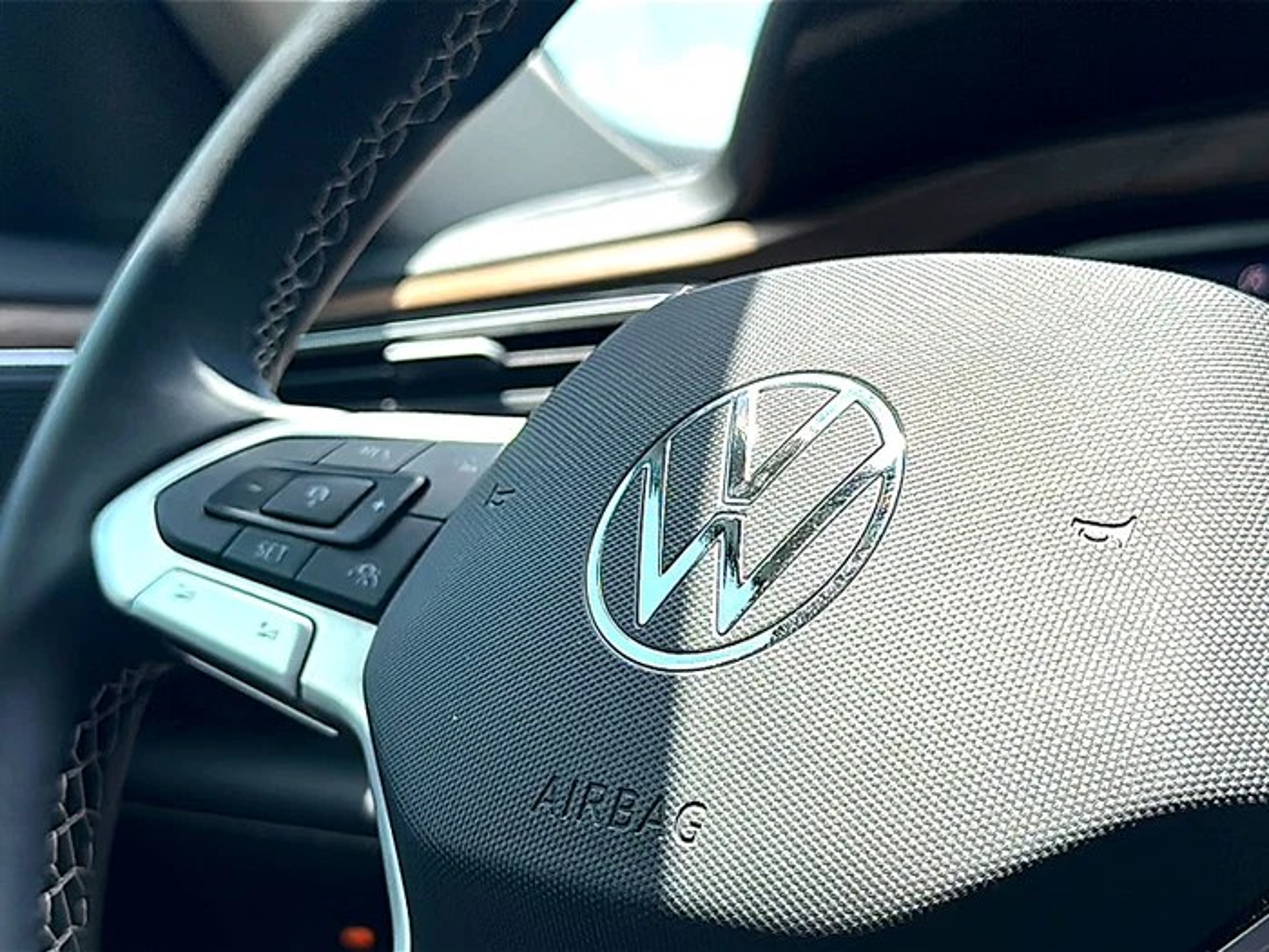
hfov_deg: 43.9
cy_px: 476
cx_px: 634
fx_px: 1576
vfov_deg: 33.6
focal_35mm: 43
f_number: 1.78
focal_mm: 6.86
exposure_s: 1/1011
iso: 80
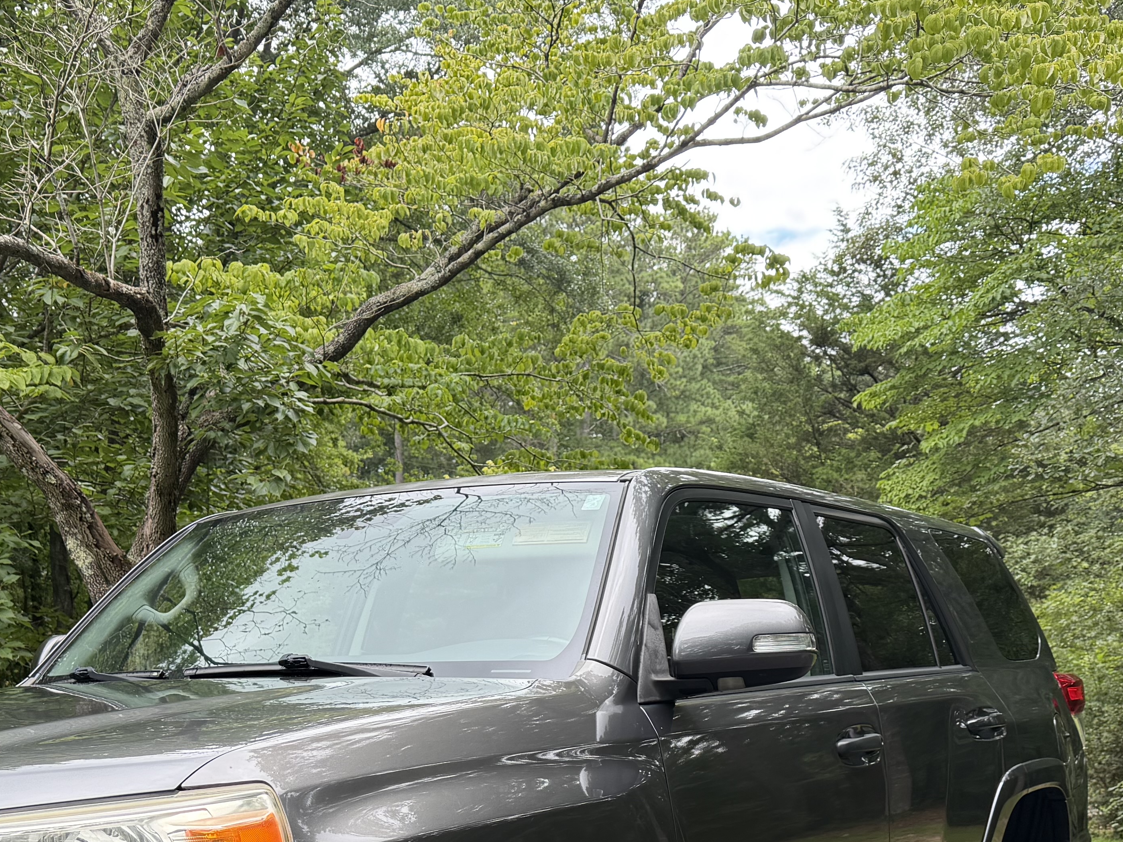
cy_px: 791
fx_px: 1590
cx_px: 544
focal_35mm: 49
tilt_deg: -7.9
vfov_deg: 28.3
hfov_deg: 38.9
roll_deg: -2.0
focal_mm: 6.76
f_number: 1.78
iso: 100
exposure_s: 1/368
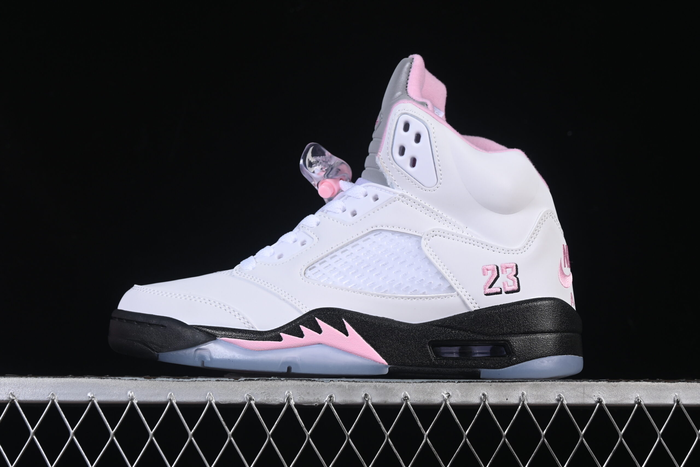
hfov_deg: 27.0
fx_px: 1458
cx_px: 350
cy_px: 234
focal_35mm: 75
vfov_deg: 18.2
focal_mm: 50
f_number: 8
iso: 160
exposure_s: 1/100
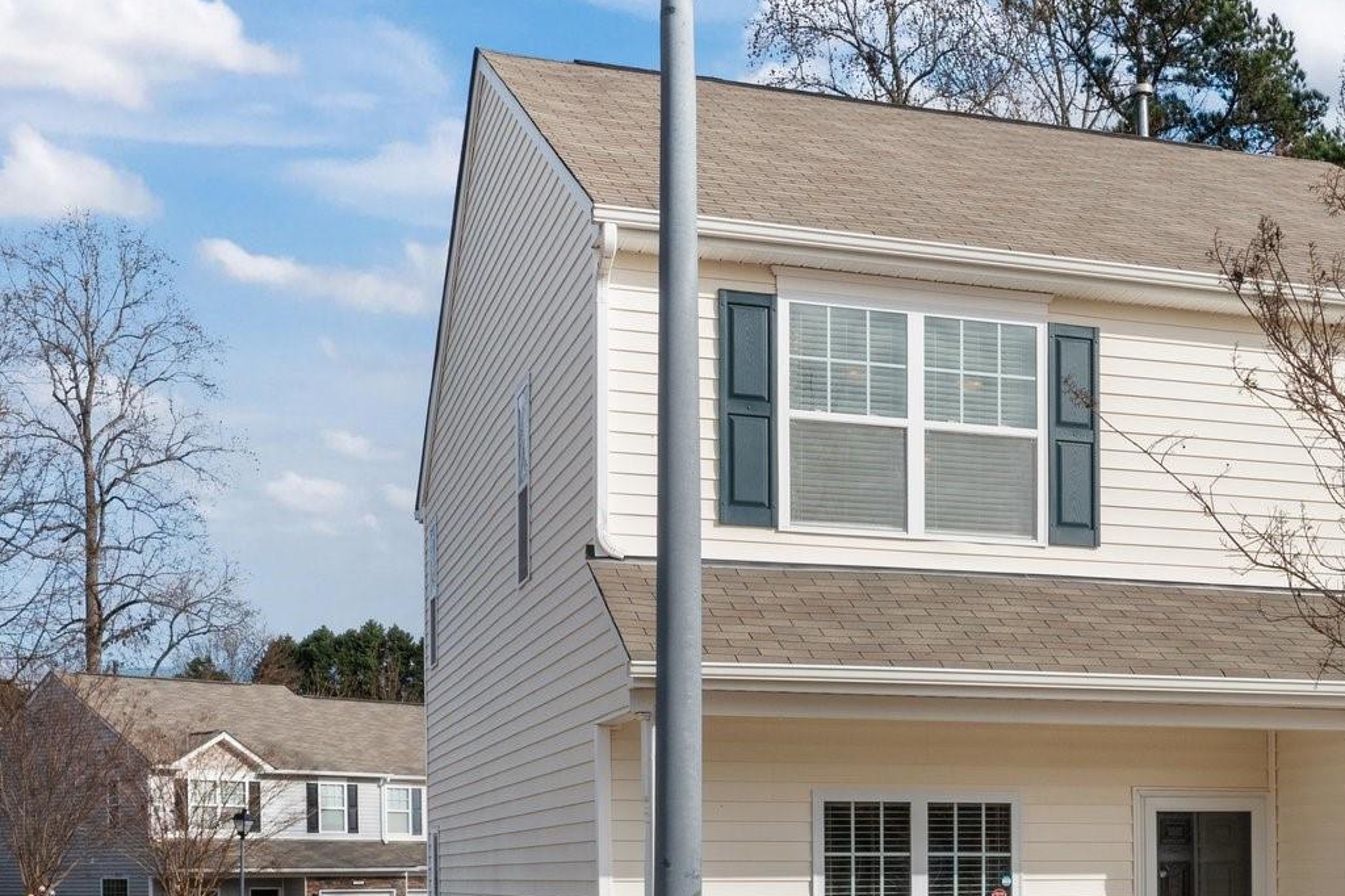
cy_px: 556
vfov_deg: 24.1
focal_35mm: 56
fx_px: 2091
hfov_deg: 34.1
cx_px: 1155
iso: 100
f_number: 5.6
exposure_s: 1/500
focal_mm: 10.26
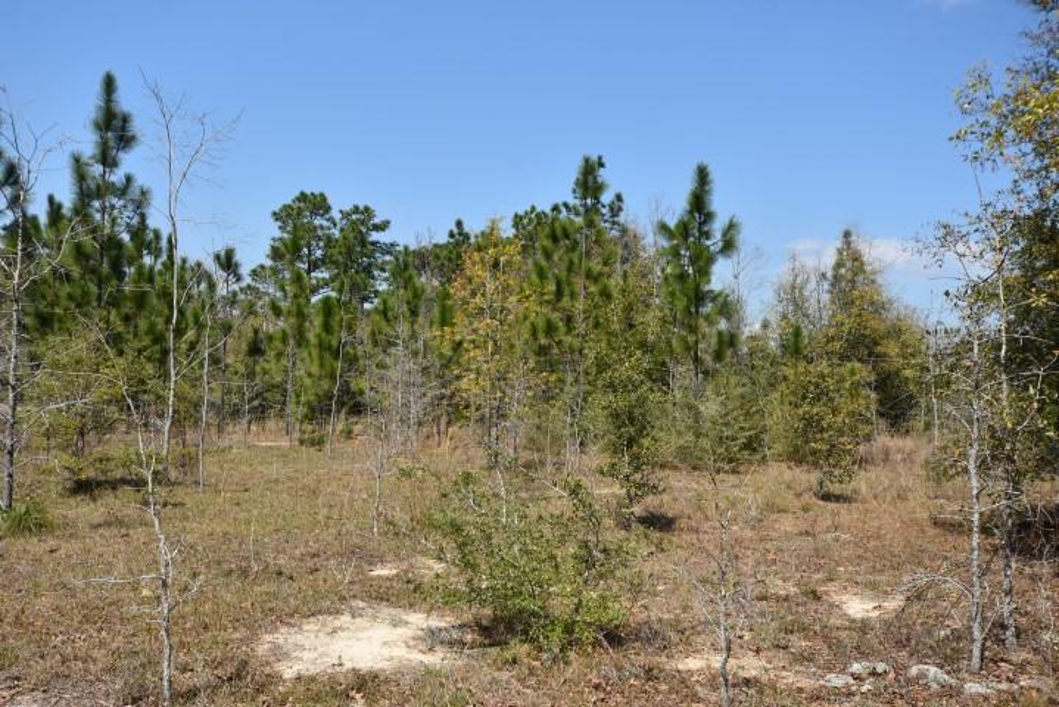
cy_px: 354
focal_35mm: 36
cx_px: 530
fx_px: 1059
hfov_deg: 53.1
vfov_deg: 36.9
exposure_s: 1/500
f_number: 8
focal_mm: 24
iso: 200
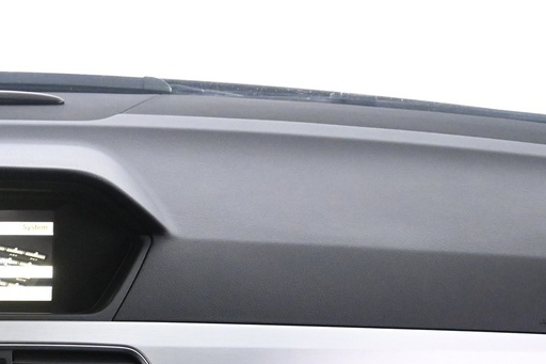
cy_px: 487
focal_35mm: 76
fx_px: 1152
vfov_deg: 16.8
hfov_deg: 25.1
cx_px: -30
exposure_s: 1/30
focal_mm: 16
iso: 3200
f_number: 3.5
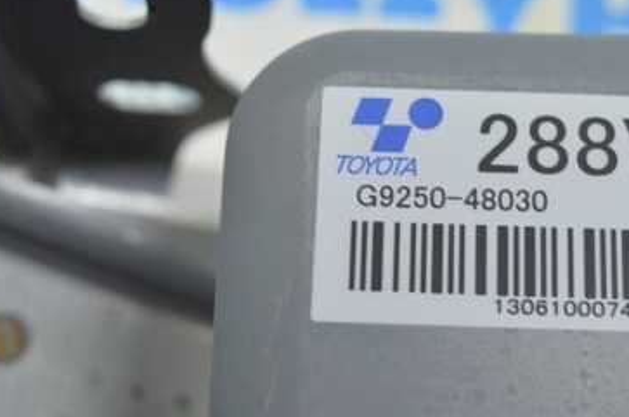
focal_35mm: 90
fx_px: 1570
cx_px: 393
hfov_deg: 22.6
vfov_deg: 15.1
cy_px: 245
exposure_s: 1/40
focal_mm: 34
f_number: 4.5
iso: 400
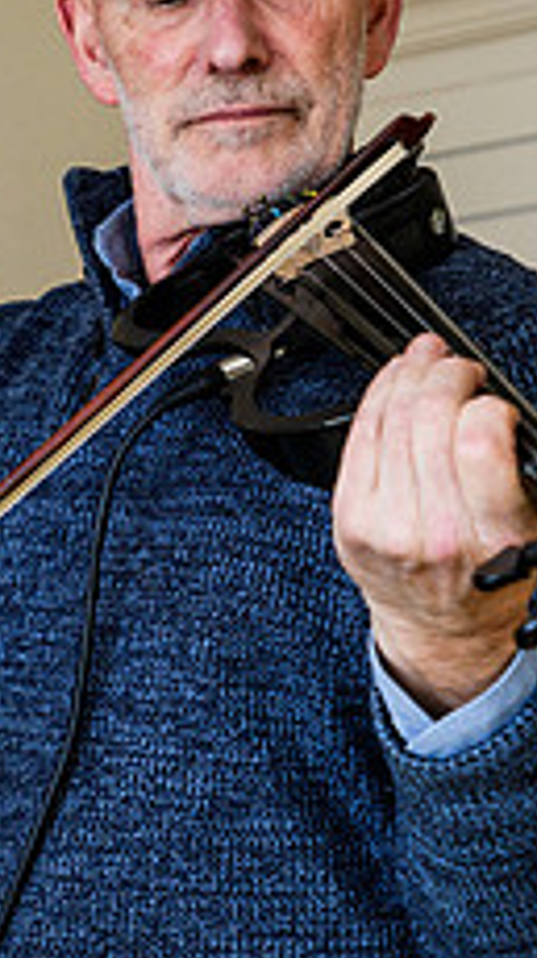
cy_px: 439
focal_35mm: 111
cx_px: 167
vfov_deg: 19.3
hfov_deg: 10.9
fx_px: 2816
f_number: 3.5
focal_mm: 35
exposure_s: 1/400
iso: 800
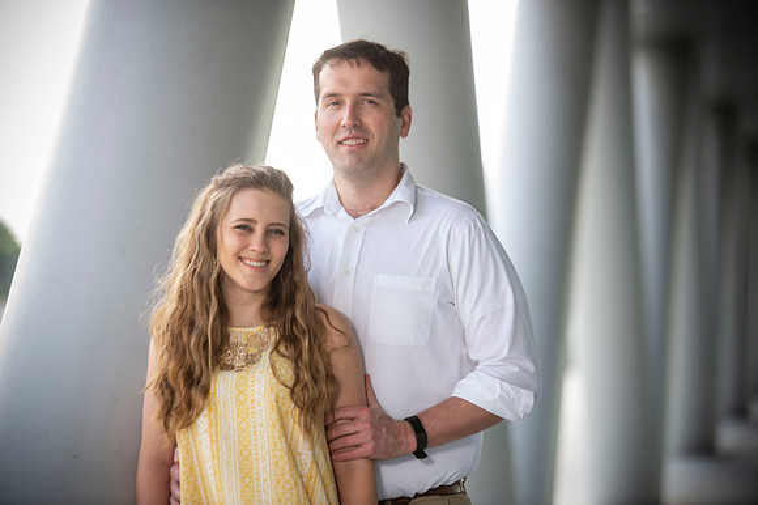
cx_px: 379
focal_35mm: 155
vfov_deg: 8.8
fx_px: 3262
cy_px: 252
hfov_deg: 13.3
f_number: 2.8
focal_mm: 155
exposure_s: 1/160
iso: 50
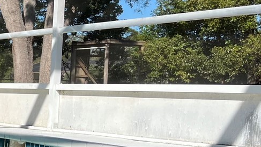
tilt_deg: -5.6
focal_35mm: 93
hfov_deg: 19.8
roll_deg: -1.4
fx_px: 644
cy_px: 143
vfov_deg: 12.9
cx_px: -133
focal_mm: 5.1
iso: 50
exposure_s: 1/2268
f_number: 1.6
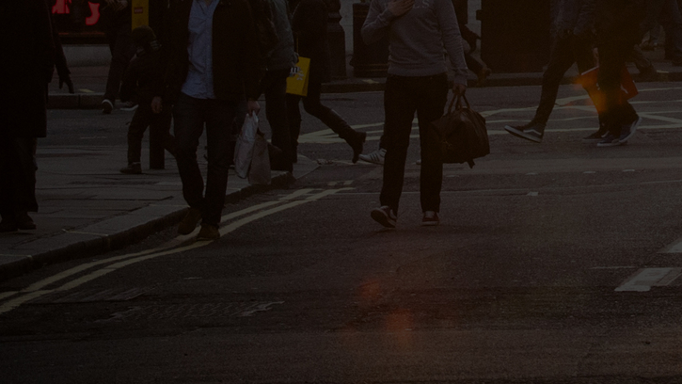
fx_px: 6855
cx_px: 768
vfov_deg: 3.2
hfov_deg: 5.7
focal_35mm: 379
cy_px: -226
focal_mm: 70
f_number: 6.3
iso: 100
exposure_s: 1/200
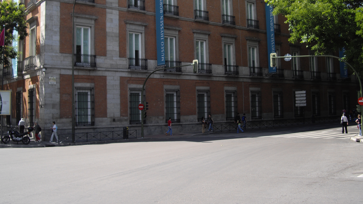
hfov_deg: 42.1
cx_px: 182
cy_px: 71
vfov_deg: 24.3
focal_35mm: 49
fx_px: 472
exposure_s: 1/400
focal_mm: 7.9
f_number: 2.8
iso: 50
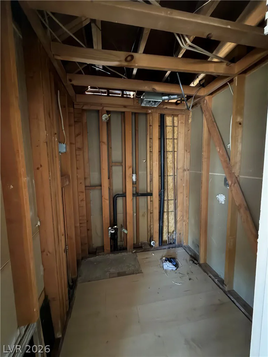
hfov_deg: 85.7
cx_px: 134
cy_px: 178
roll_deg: +1.5
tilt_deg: -6.1
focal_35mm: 14
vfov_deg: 102.1
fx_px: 145
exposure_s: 1/12
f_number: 2.2
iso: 1250
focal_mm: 2.22
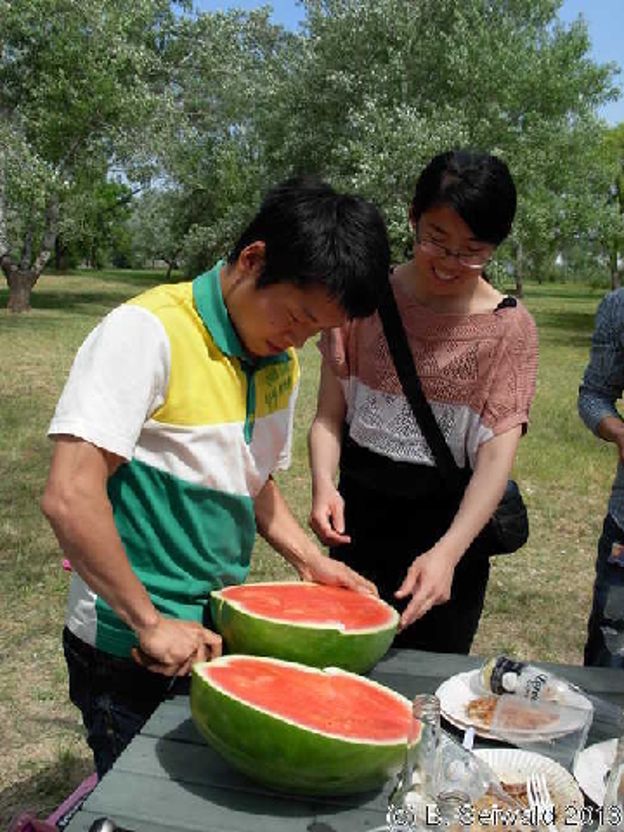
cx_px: 312
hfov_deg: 37.7
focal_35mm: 38
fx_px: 913
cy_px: 416
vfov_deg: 49.0
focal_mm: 6.3
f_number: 4.9
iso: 79
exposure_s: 1/430
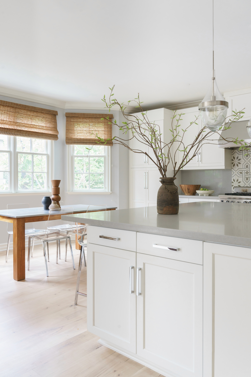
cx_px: 126
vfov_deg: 63.7
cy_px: 188
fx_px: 303
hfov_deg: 45.0
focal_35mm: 29
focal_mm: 29
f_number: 9
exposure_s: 1/8
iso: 500
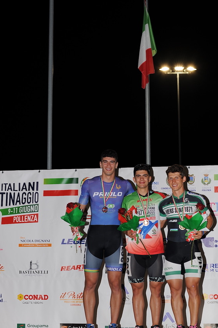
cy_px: 190
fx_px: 591
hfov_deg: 20.8
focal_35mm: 65
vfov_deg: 30.9
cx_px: 141
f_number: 5
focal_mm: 50
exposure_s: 1/60
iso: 200
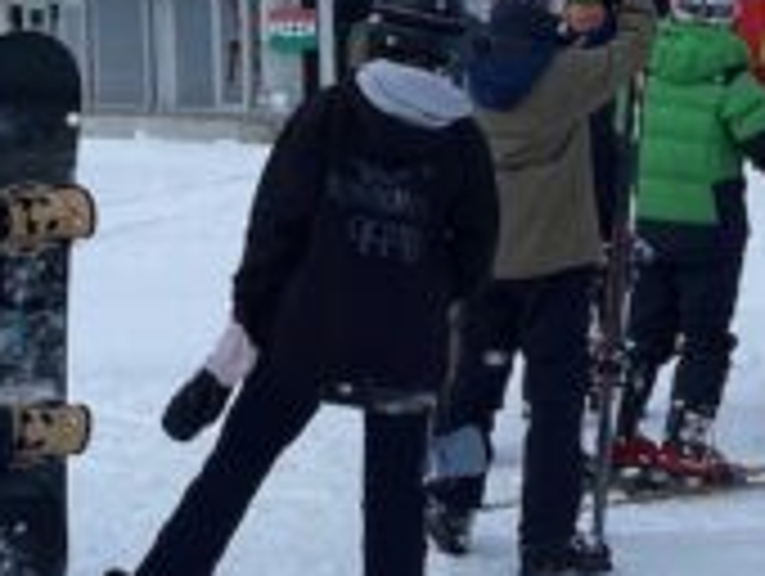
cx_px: 603
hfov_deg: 16.0
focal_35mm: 122
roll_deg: +1.2
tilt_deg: -3.5
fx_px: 2700
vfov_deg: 12.2
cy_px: 166
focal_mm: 4.25
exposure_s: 1/3984
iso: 32
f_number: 1.8
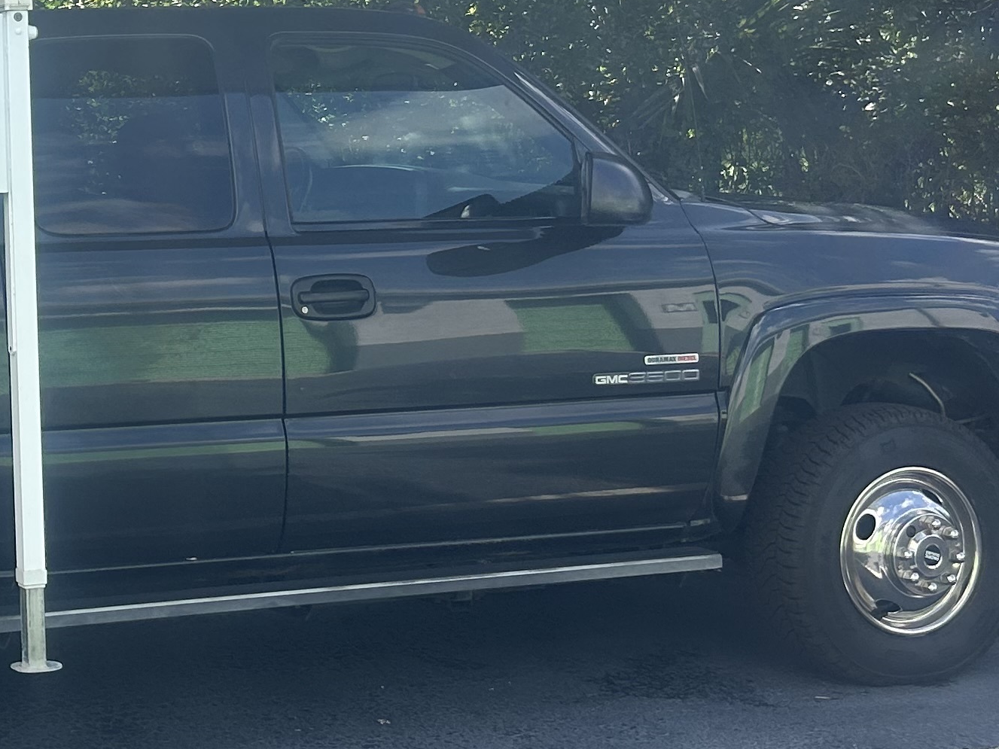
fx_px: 2280
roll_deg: +3.4
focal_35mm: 79
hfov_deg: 22.8
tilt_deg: -1.9
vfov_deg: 18.5
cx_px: -181
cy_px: 153
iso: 50
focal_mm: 5.7
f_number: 1.5
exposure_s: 1/2252
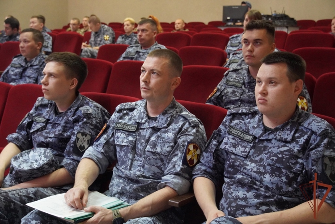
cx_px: 168
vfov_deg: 25.8
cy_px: 112
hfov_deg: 37.8
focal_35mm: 52
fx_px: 489
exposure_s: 1/60
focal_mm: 35
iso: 6400
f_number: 4.5
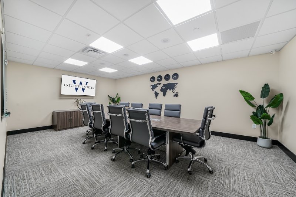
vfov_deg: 90.0
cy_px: 98
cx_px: 148
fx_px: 99
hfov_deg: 112.6
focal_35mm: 12
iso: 200
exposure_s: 1/6
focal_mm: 12
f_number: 8
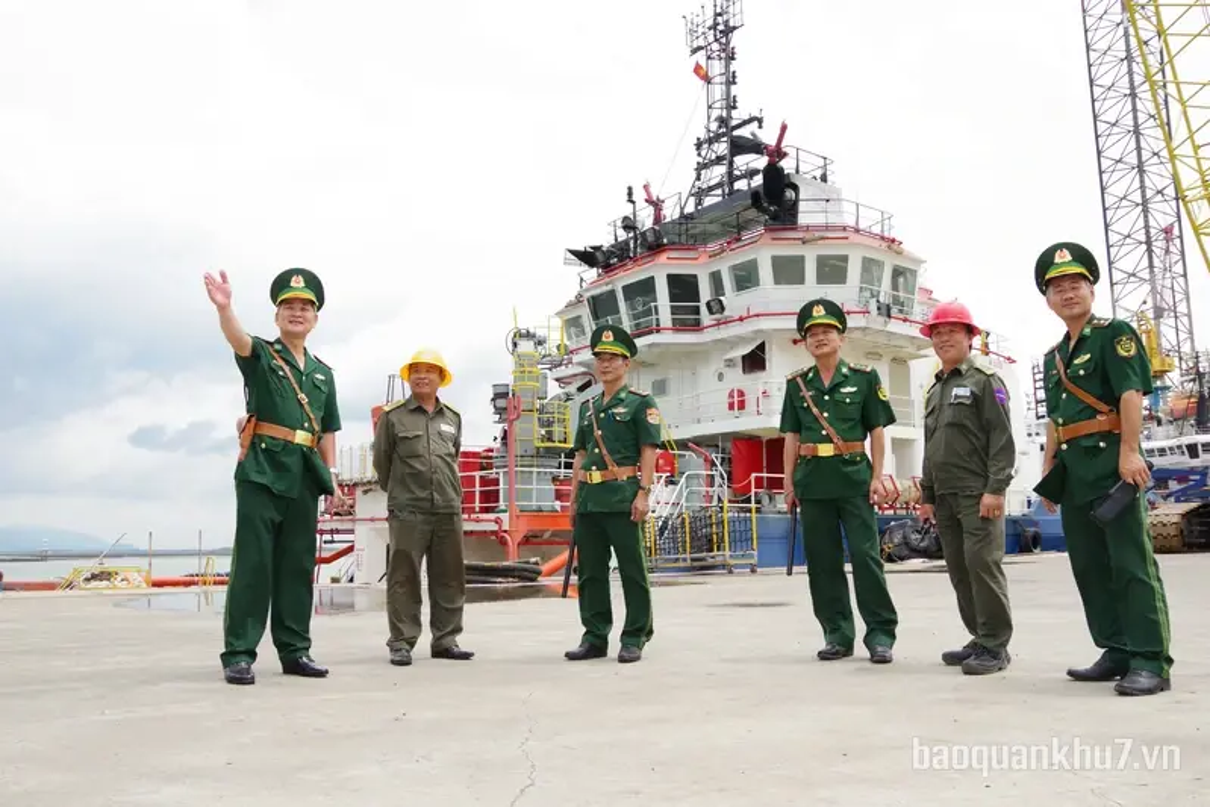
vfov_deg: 47.9
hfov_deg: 67.4
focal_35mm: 27
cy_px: 404
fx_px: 908
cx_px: 605
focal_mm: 18
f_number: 9
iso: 200
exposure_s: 1/180
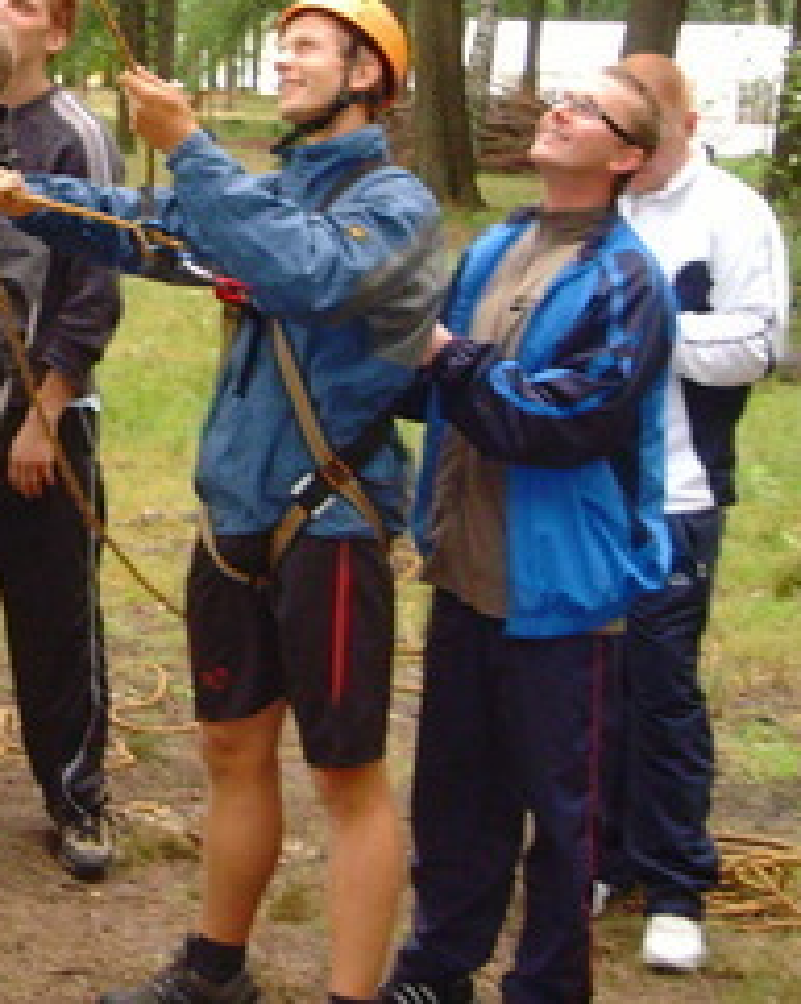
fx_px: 2999
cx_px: -17
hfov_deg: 14.9
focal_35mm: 101
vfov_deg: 19.0
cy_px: 334
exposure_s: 1/45
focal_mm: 8.8
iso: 320
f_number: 3.8
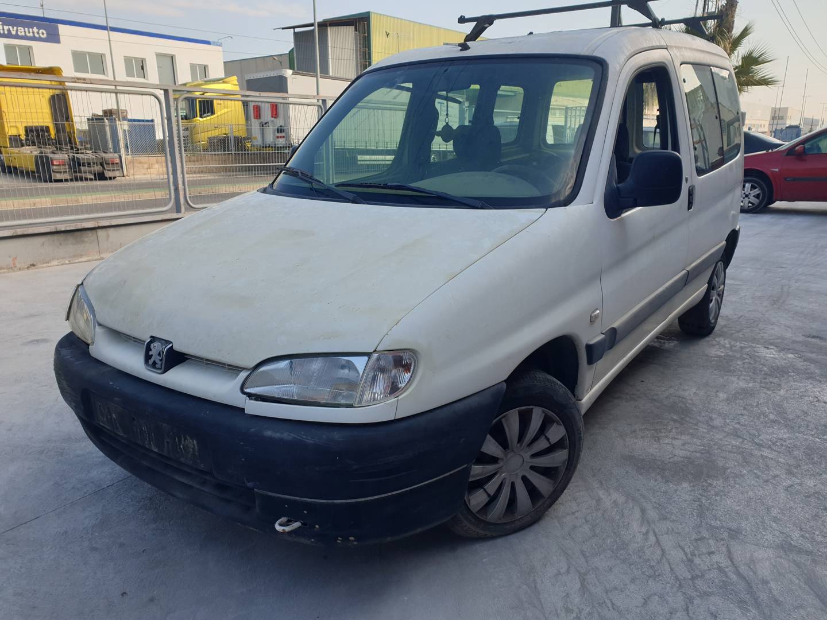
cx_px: 414
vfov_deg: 53.1
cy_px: 310
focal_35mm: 26
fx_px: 621
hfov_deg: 67.3
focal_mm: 4.3
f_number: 2.4
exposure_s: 1/666
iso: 50
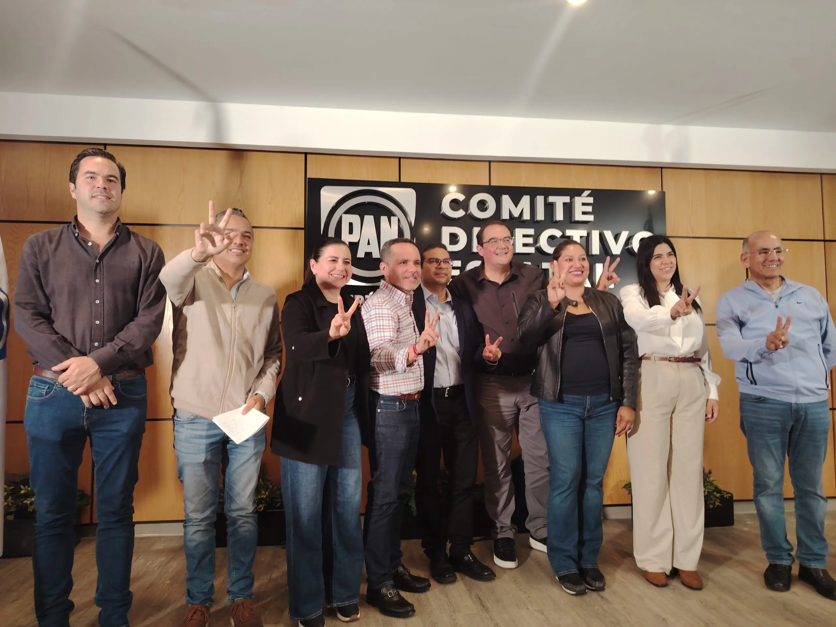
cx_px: 418
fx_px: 580
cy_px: 314
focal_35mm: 24
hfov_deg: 71.6
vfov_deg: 56.8
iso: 588
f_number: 1.75
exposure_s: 1/30
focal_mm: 5.25
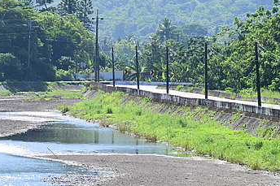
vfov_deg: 3.0
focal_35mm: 454
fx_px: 3529
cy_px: 76
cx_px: 52
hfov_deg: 4.5
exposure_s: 1/200
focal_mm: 200
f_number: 8
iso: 125
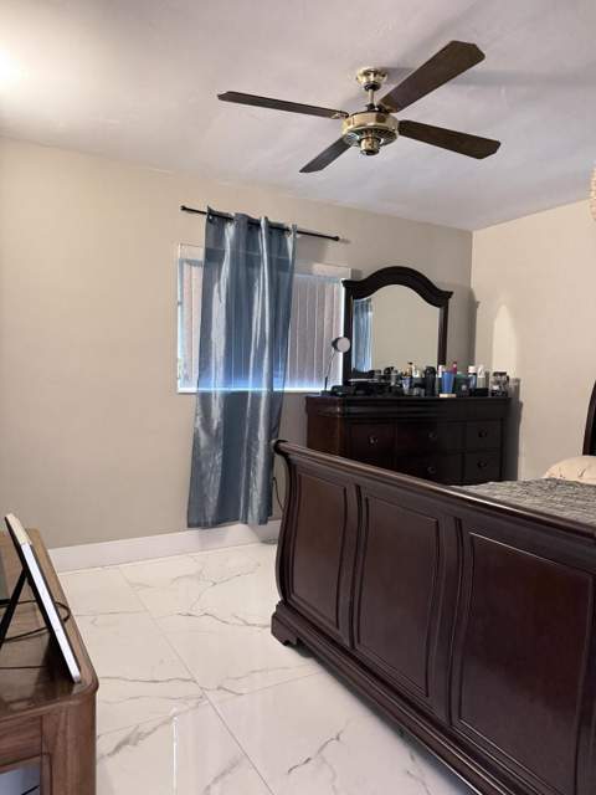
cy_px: 398
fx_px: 551
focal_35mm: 24
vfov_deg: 71.6
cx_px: 298
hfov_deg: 56.8
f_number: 1.78
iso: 1600
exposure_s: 1/24
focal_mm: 6.76
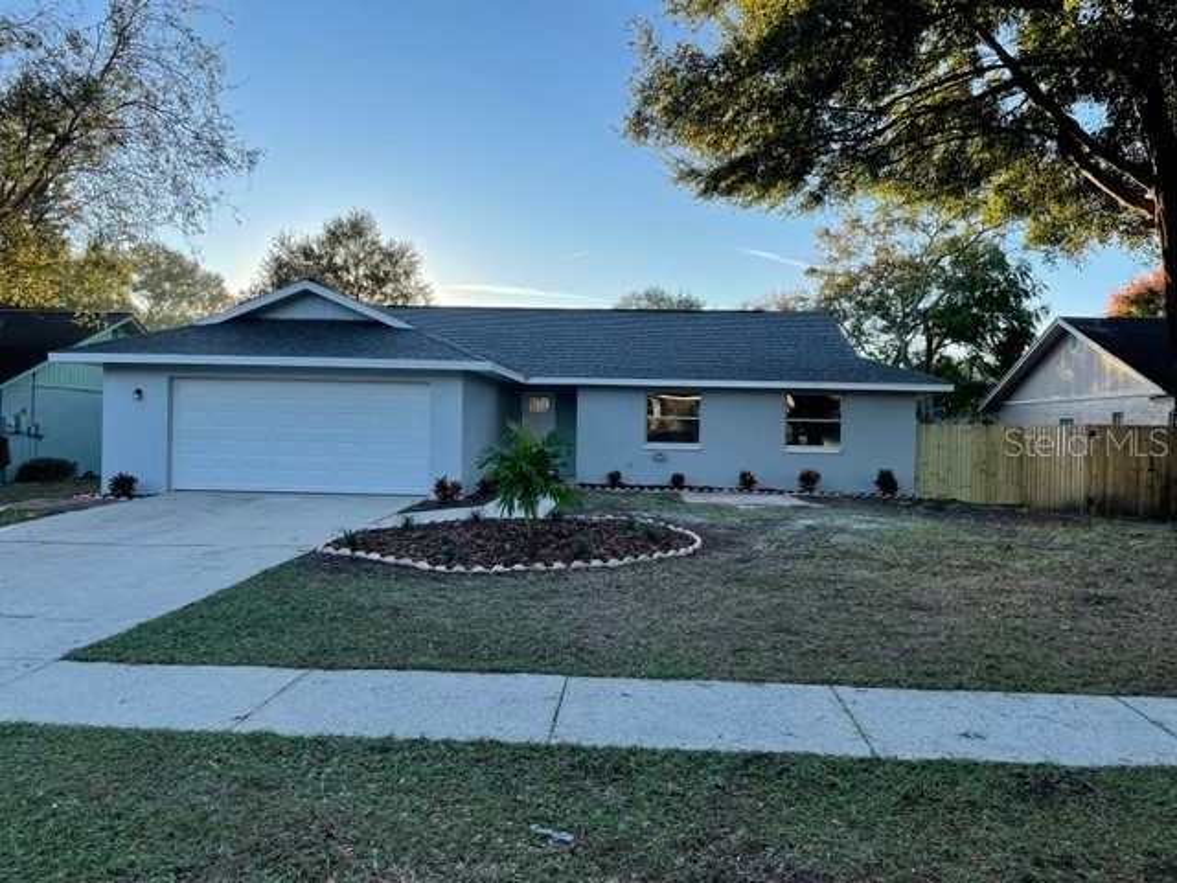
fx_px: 884
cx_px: 588
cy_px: 442
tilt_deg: -0.2
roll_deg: -0.2
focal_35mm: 26
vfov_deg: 53.1
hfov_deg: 67.3
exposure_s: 1/868
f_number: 1.6
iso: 32
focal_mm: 4.2
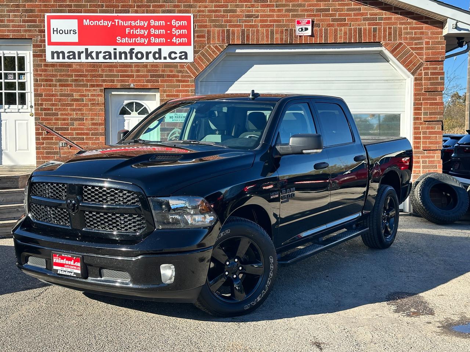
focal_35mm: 48
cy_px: 176
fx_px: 652
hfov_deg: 39.7
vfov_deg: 30.3
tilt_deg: -2.5
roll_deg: +0.4
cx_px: 235
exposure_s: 1/1453
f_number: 1.78
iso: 64
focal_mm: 6.86
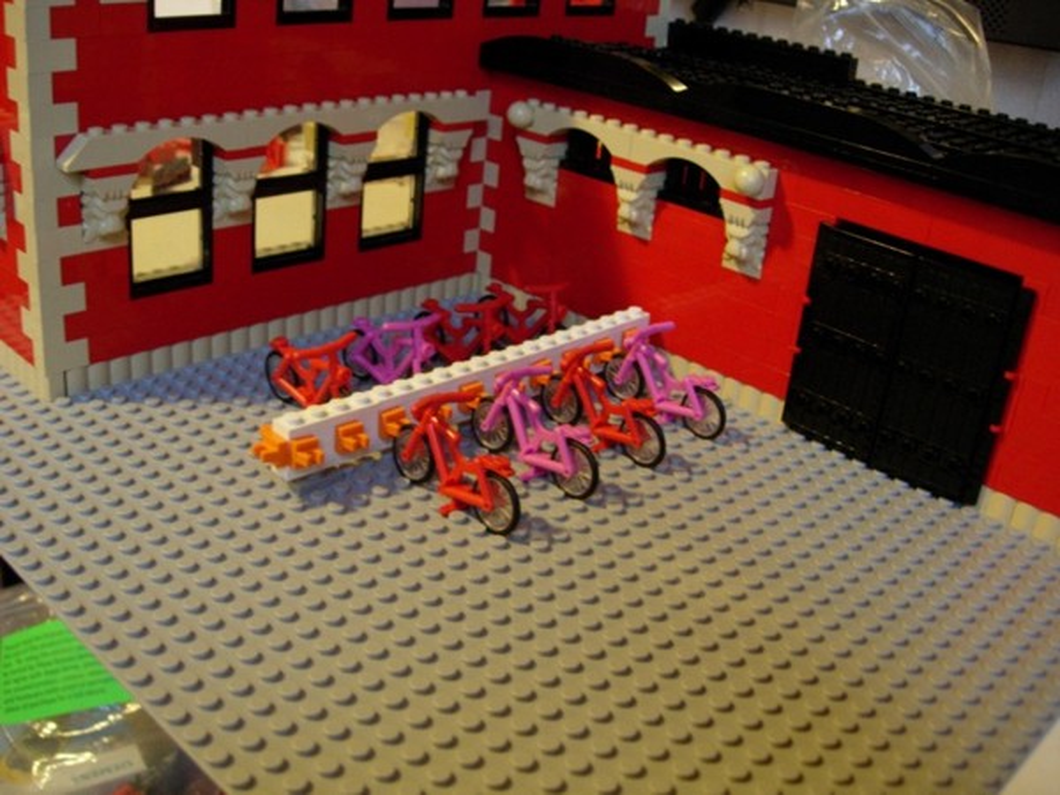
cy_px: 398
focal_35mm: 38
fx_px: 1164
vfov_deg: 37.7
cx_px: 530
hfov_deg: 49.0
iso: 200
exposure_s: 1/7.1
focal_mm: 7.8
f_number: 2.8
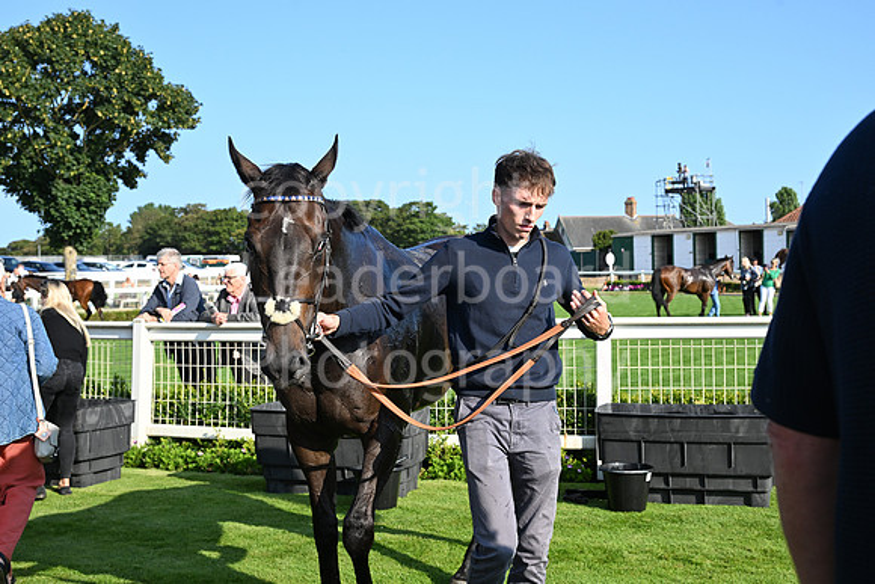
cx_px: 438
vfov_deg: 32.6
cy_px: 292
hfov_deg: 47.4
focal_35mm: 41
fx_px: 997
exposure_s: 1/1250
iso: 500
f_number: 6.3
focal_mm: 41
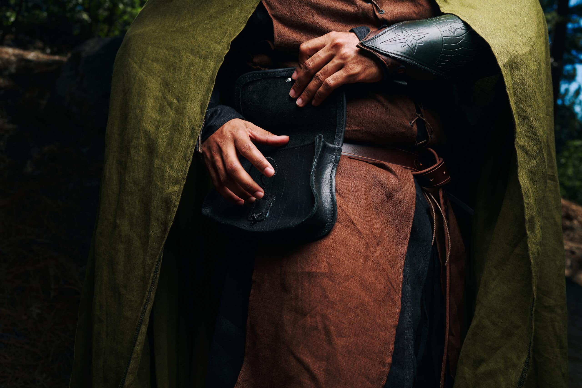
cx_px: 291
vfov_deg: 37.9
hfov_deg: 54.4
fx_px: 566
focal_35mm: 35
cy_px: 194
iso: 32
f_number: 4.5
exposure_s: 1/200
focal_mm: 35
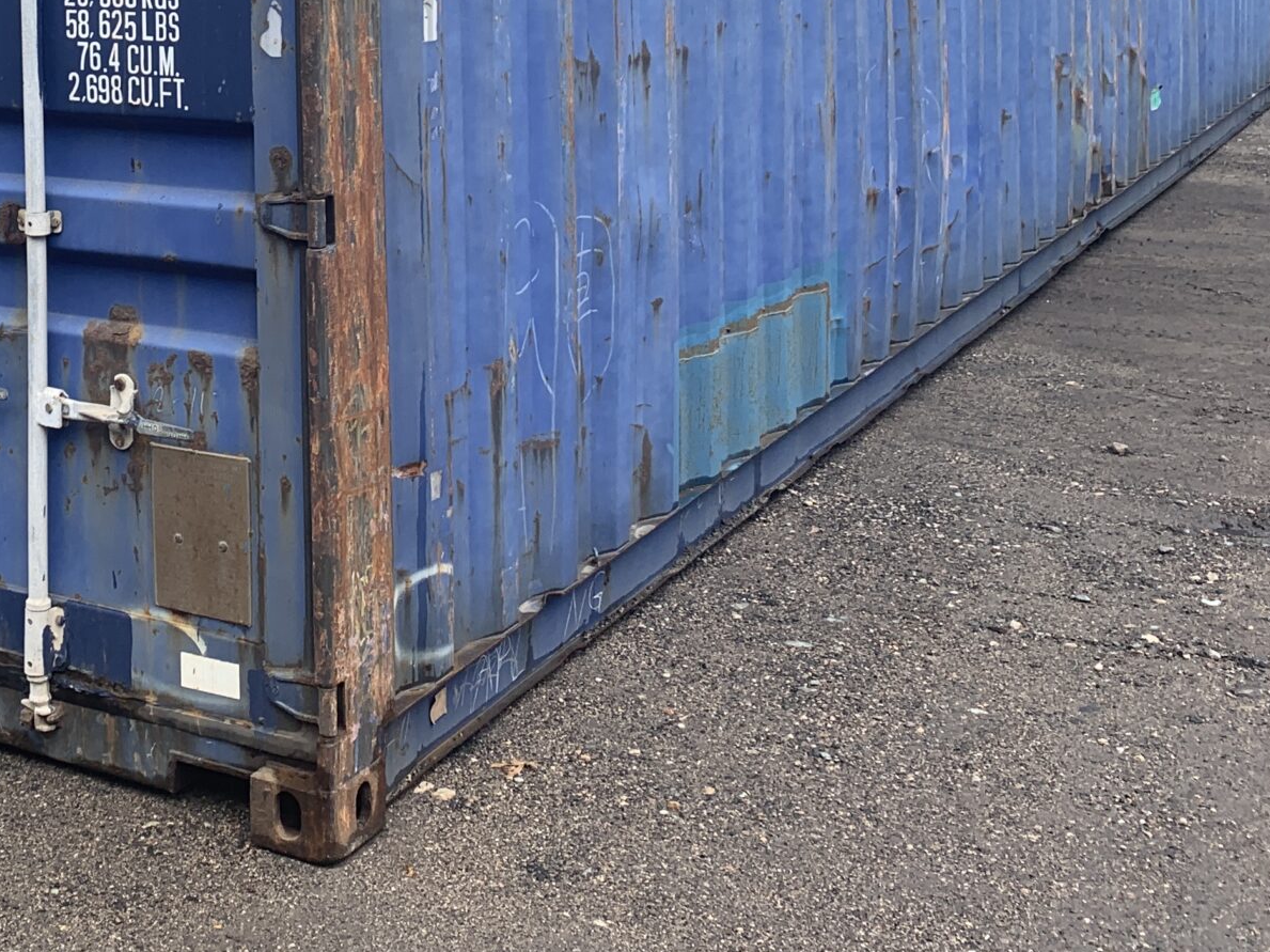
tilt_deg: +0.0
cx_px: 218
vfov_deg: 24.8
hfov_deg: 33.2
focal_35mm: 56
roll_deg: -0.5
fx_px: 2054
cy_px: -12
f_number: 1.8
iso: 25
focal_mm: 4.25
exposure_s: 1/759
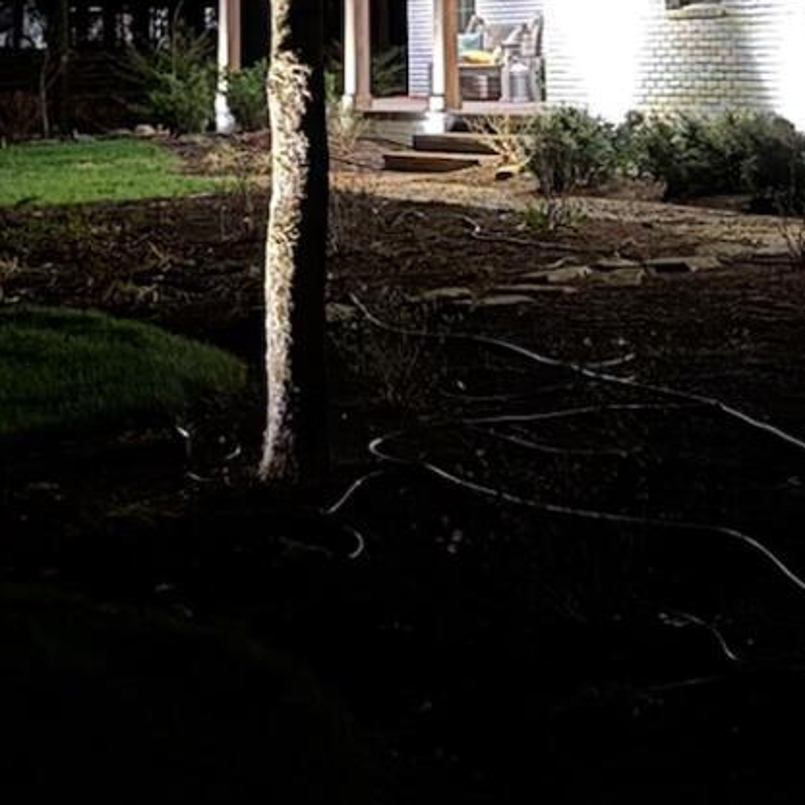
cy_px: -408
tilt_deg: +9.7
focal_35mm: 102
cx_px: 490
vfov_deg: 15.7
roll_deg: +1.4
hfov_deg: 17.0
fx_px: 2684
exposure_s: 1/5
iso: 1250
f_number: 1.78
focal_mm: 6.76
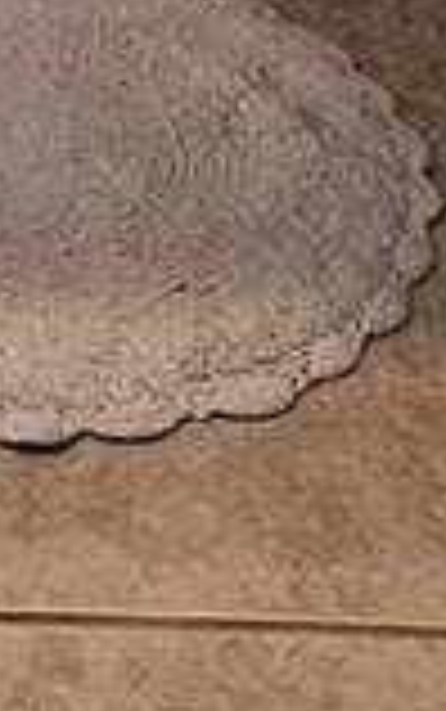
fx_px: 4795
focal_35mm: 247
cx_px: -342
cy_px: -1642
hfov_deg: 5.3
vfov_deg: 7.2
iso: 320
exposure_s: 1/120
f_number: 1.8
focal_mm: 5.4
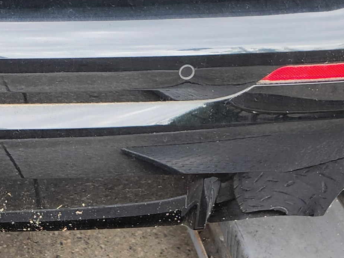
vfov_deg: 13.5
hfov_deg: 18.8
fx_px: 994
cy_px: -186
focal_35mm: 100
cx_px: -37
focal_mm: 5.4
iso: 32
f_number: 1.8
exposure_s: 1/120
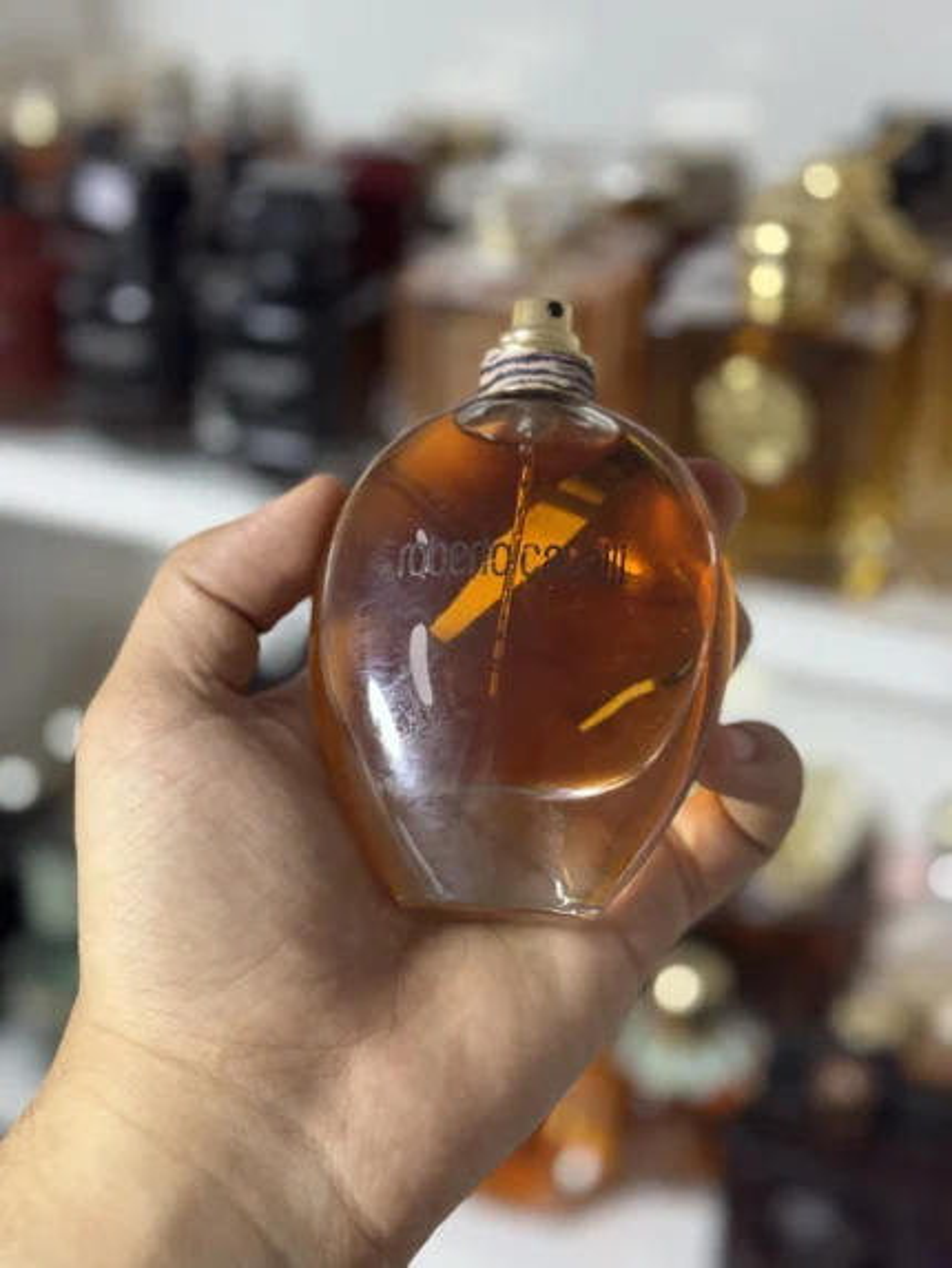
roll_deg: -1.8
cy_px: 634
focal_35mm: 48
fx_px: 1759
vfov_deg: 39.6
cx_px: 476
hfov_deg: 30.3
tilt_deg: -26.0
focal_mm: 6.76
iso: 200
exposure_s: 1/33
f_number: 1.78
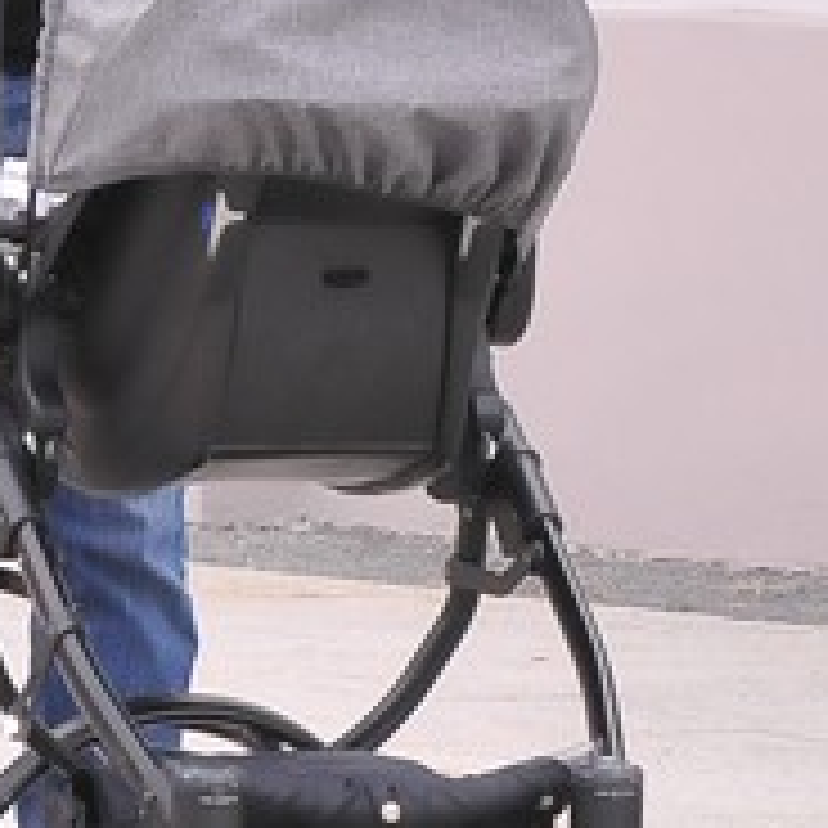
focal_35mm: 665
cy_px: 202
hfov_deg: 2.6
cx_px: -135
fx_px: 17990
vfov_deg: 2.6
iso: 1250
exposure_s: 1/500
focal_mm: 125
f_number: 11
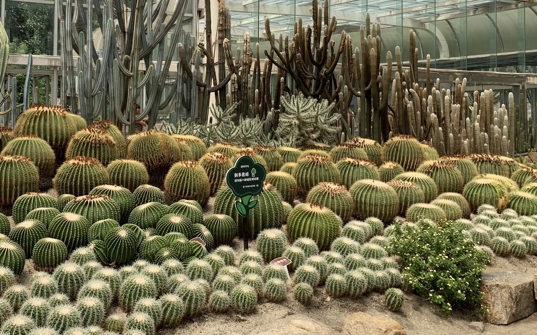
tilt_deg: +2.7
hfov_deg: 47.8
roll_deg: -0.8
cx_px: 203
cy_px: 94
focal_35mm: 41
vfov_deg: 30.8
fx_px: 600
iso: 25
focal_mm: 4.25
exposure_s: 1/1447
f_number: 1.8
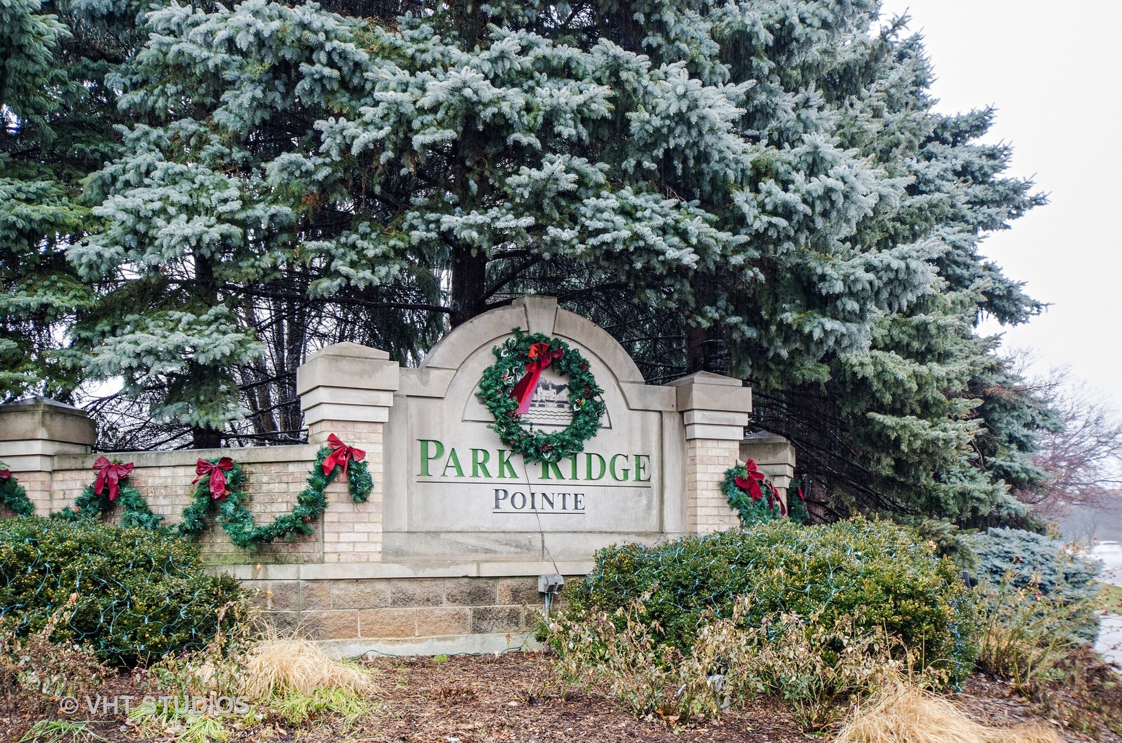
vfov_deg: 36.7
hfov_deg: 53.2
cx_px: 561
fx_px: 1120
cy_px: 372
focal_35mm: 36
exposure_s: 1/10
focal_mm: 24
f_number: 8
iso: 320
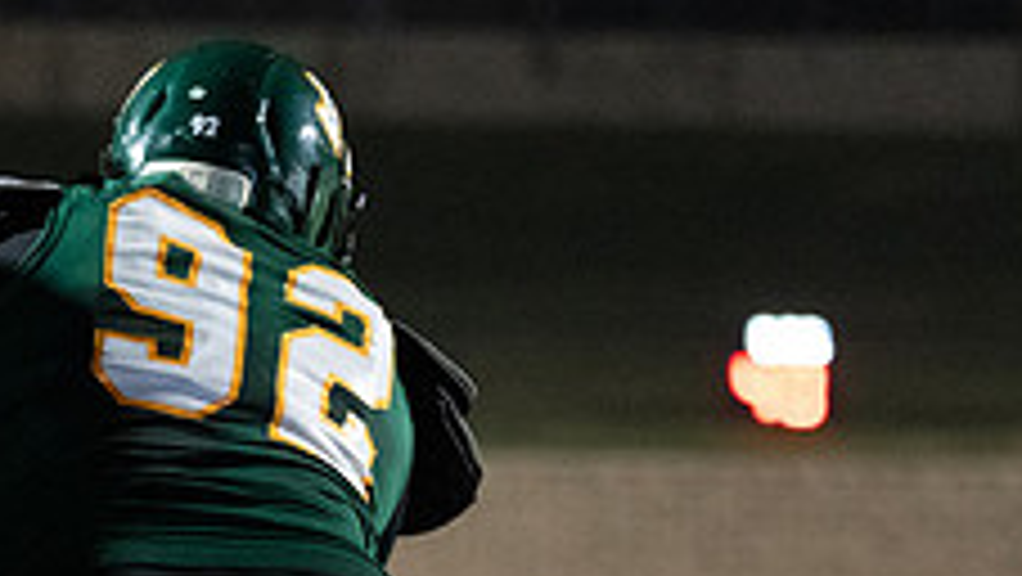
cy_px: 1015
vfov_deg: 3.0
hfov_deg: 5.3
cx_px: -397
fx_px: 10927
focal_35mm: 403
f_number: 2.8
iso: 5000
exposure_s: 1/1250
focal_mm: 109
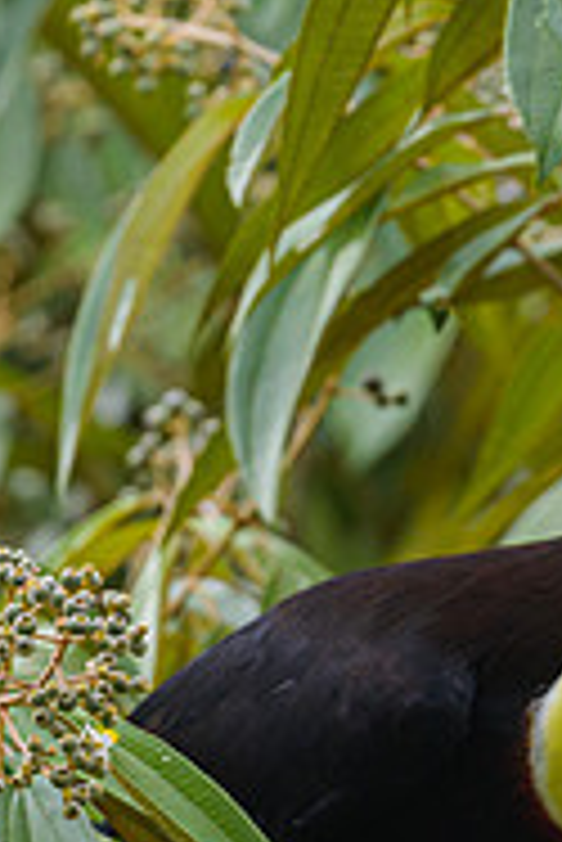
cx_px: 689
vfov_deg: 0.9
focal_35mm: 2345
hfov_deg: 0.6
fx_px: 54806
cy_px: 673
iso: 640
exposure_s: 1/1000
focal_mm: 500
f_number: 5.6
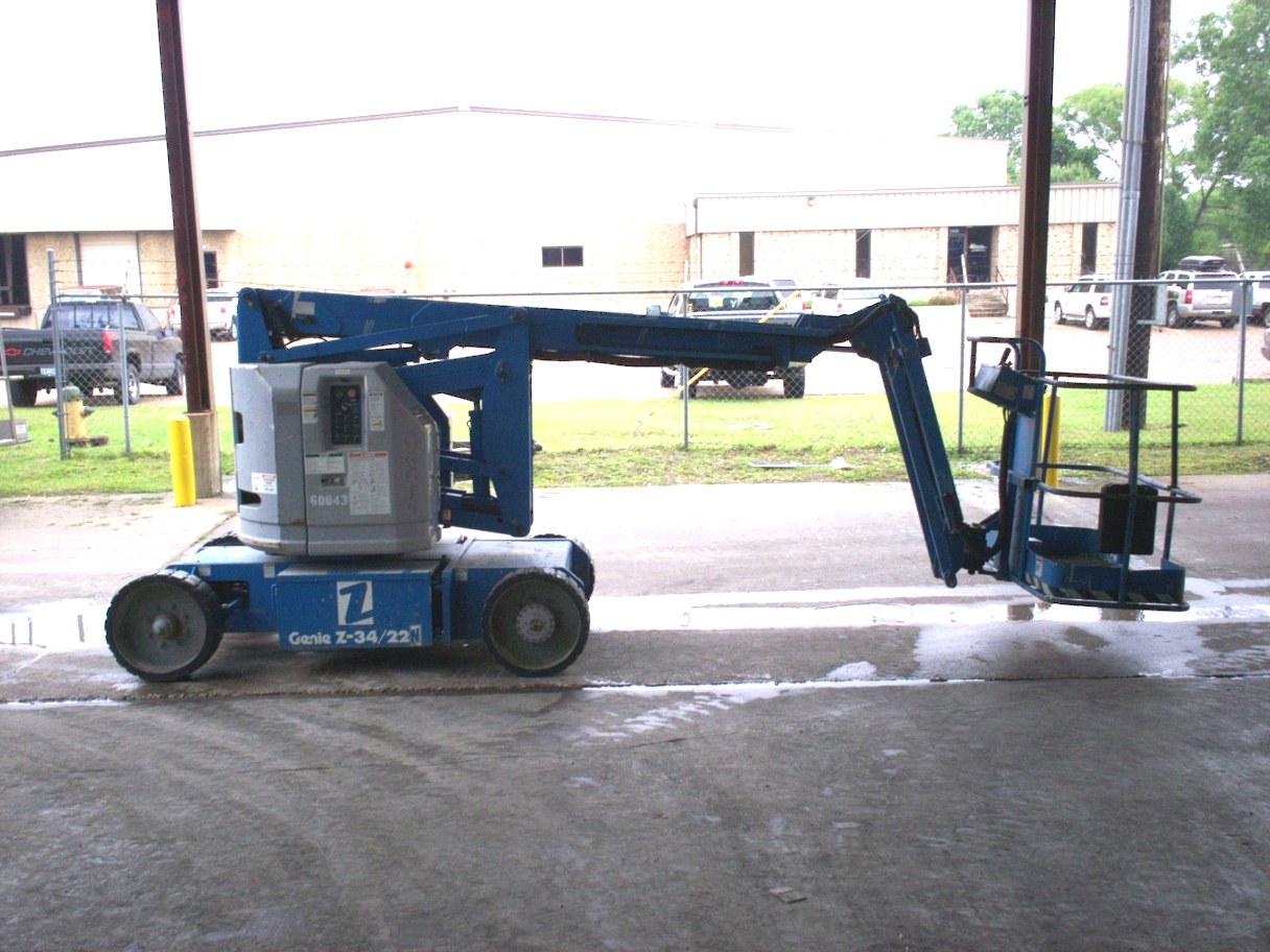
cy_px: 476
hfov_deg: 51.4
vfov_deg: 39.7
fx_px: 1321
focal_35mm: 36
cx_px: 635
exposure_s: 1/116
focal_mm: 6
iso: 100
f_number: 4.5
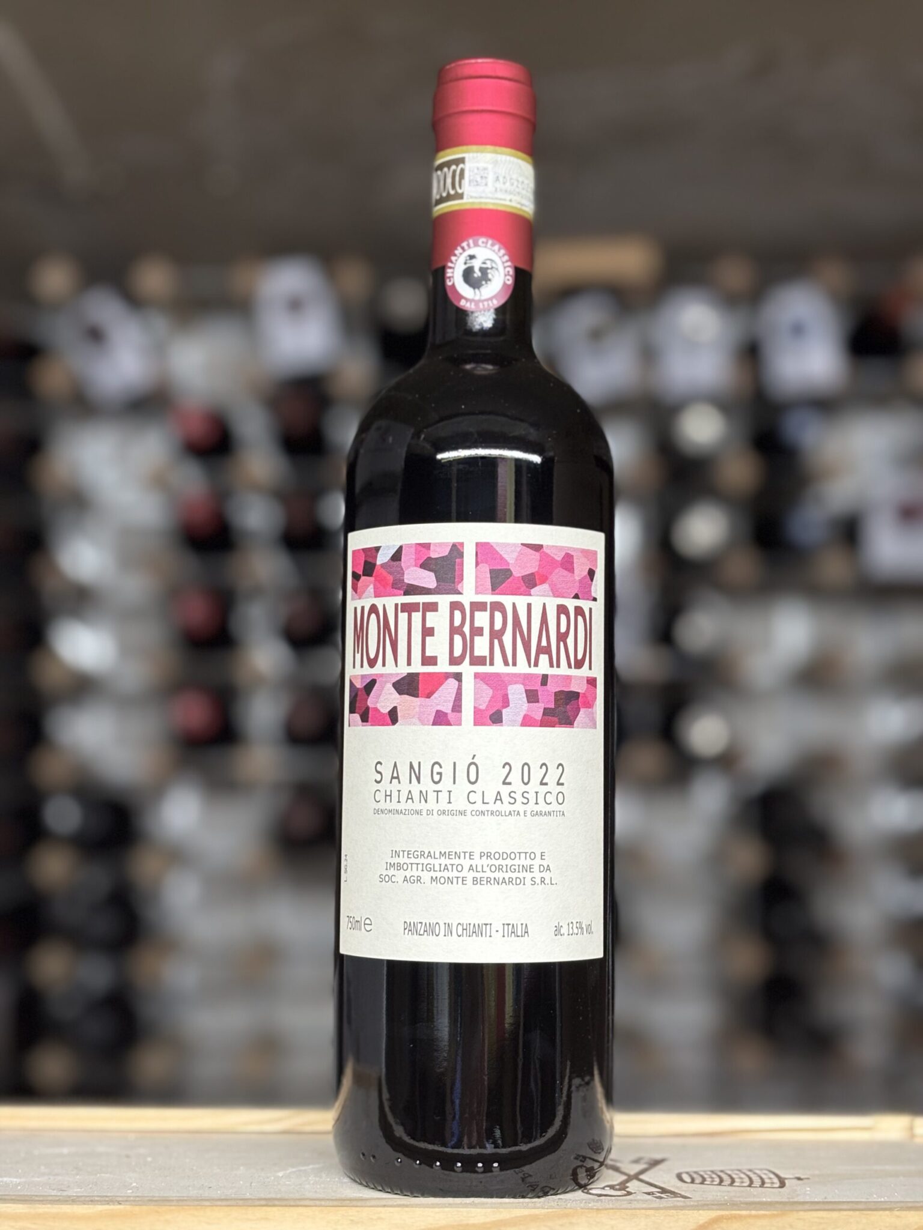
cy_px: 615
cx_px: 462
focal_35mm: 52
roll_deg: +0.4
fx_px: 1849
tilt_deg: +6.7
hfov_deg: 28.0
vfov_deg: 36.8
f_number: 1.6
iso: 125
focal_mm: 5.96
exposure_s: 1/50
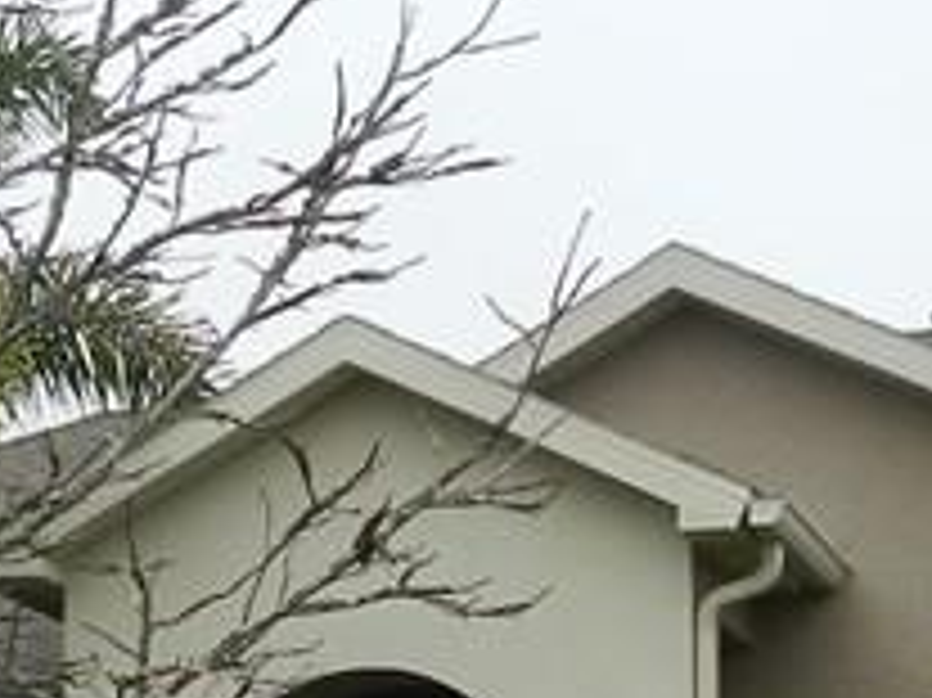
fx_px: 3068
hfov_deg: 17.0
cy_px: 1045
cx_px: 72
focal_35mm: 114
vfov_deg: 12.4
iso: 160
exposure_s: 1/800
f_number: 3.4
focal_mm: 4
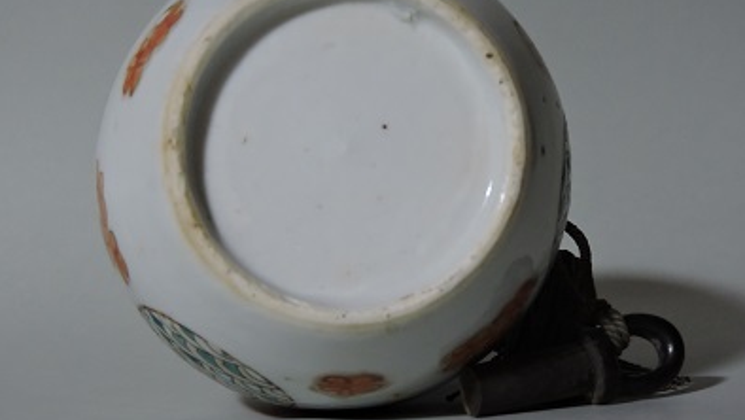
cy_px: 184
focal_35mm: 105
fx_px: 2075
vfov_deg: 11.5
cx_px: 376
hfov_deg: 20.4
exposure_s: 1/15
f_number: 4.8
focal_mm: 17
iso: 560
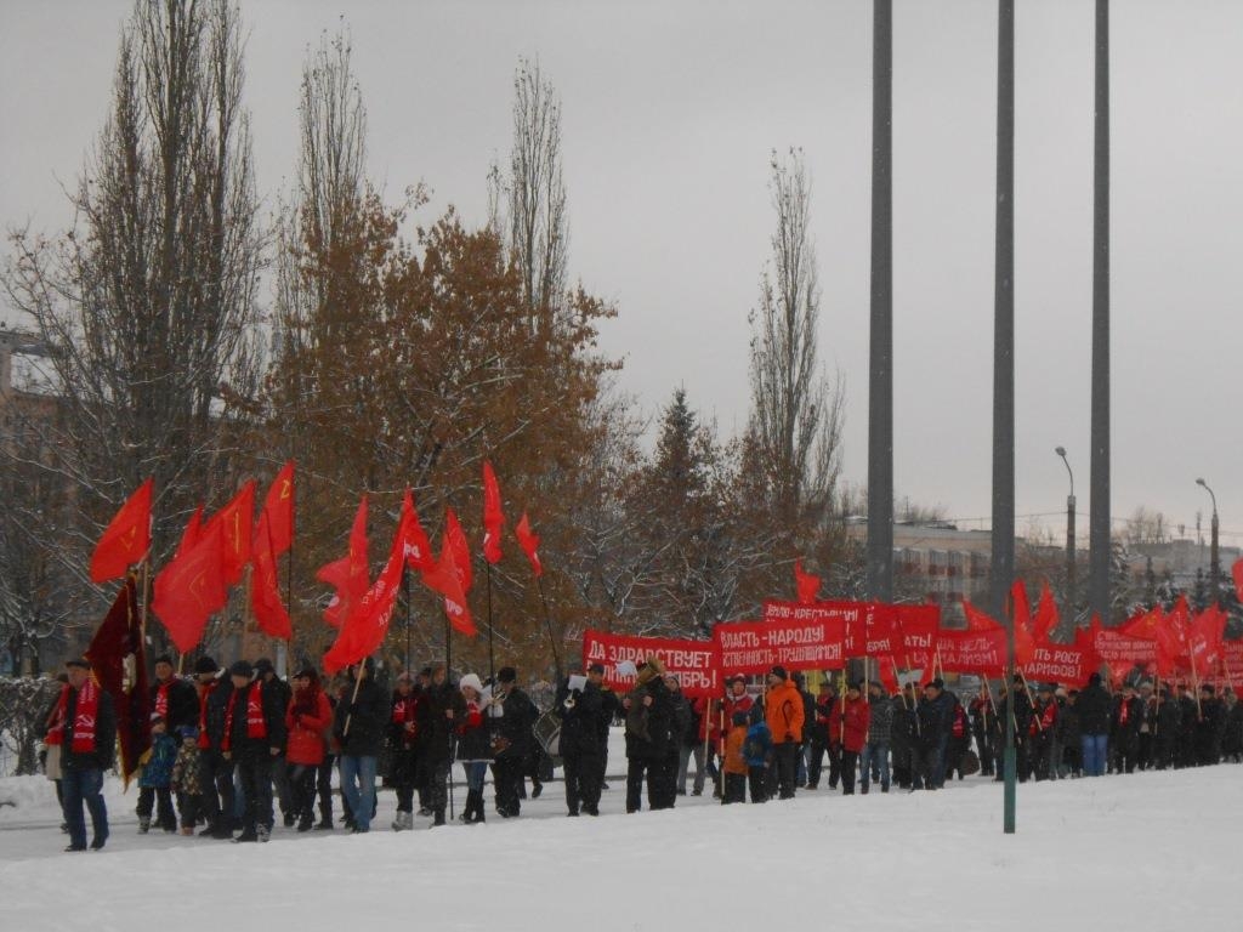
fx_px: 3770
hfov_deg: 18.7
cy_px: 466
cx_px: 622
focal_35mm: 105
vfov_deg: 14.1
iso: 400
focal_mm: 18.7
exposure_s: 1/500
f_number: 5
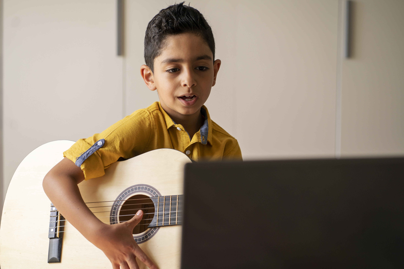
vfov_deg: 16.1
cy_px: 134
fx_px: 954
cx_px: 202
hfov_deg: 23.9
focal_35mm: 85
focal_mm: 85
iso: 160
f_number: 3.2
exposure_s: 1/200
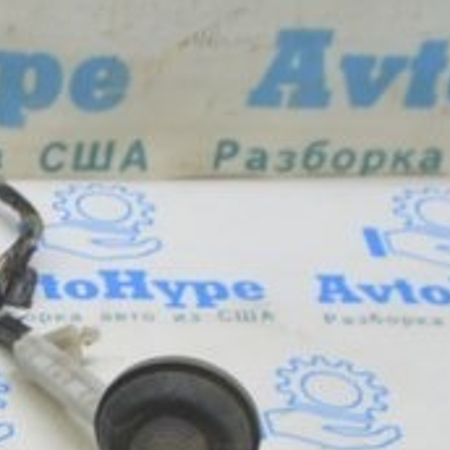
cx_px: -390
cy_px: 504
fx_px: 2236
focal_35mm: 152
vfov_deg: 11.3
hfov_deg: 10.7
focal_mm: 20
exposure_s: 1/20
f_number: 5.6
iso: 400
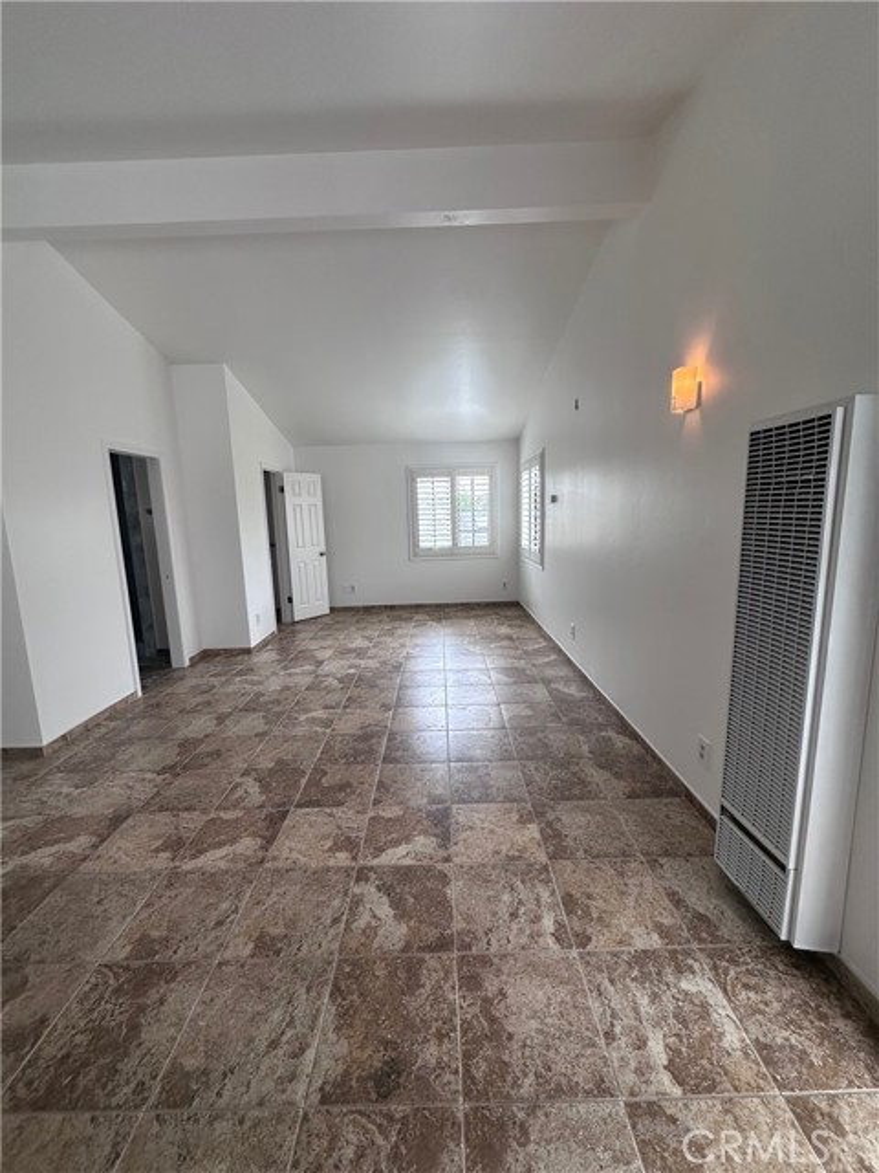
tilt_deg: -8.1
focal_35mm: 14
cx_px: 440
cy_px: 586
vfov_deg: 102.1
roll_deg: +1.0
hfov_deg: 85.7
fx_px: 474
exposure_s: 1/99
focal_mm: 2.22
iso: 80
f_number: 2.2
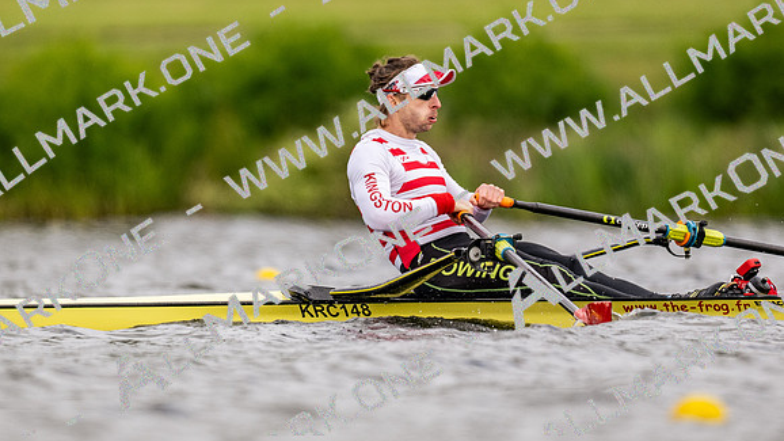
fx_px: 19685
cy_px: 203
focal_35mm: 947
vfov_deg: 1.3
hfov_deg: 2.3
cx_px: 392
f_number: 4
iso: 720
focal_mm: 600
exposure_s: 1/2500
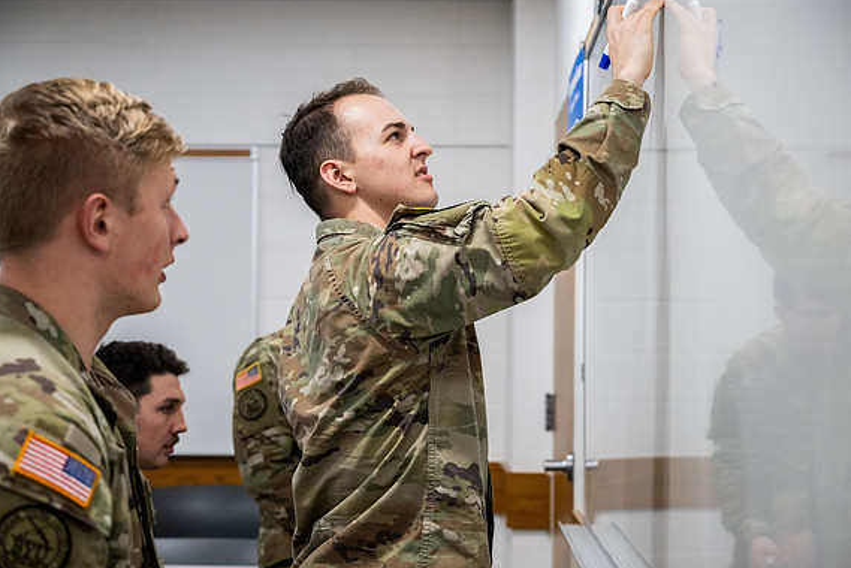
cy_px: 285
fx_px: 1490
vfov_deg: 21.6
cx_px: 432
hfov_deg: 31.9
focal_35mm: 63
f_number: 4
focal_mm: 60
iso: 2500
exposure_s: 1/400
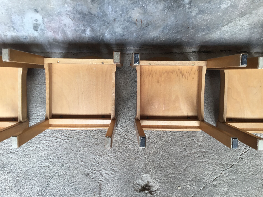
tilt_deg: -51.7
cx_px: 132
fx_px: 236
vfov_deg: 45.4
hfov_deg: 58.4
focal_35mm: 31
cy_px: 98
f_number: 2.4
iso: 25
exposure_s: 1/60
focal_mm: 3.3
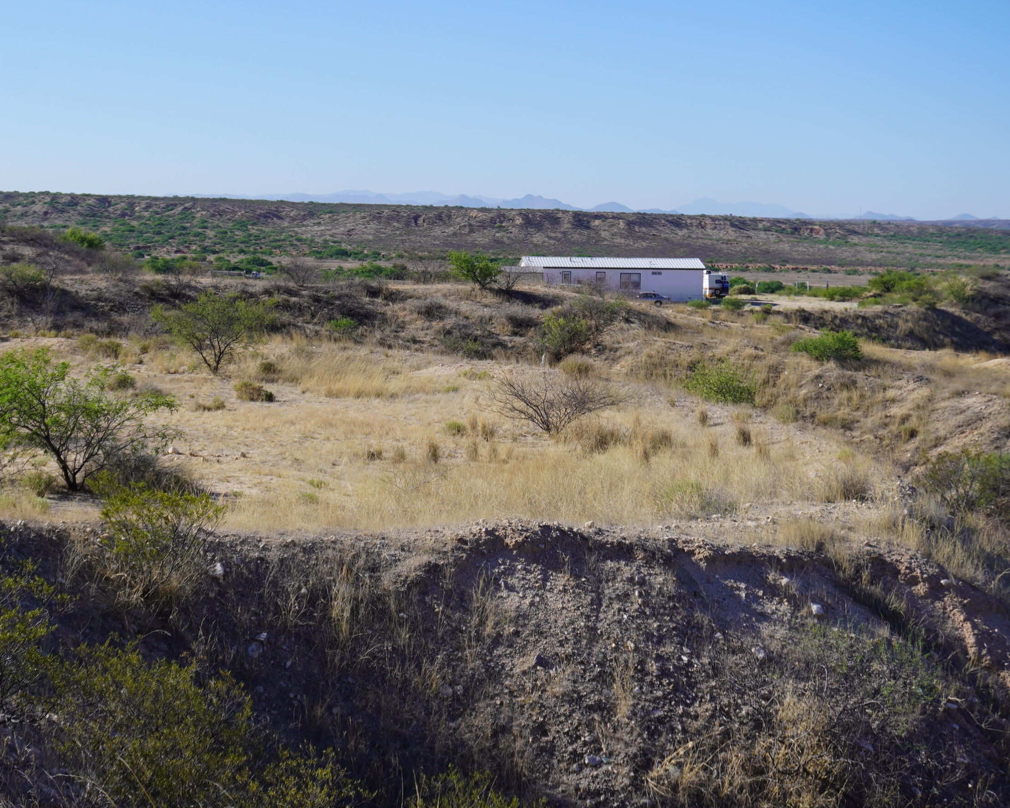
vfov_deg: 23.5
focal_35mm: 65
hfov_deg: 29.0
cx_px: 381
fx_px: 1943
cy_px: 366
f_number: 5.6
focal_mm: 34
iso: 100
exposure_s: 1/640
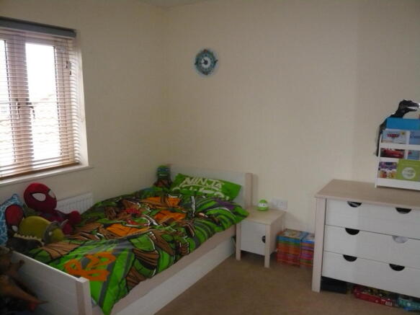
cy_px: 158
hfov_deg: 63.5
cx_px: 210
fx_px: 340
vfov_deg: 49.7
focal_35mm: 28
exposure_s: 1/30
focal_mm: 4.6
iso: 400
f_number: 2.8
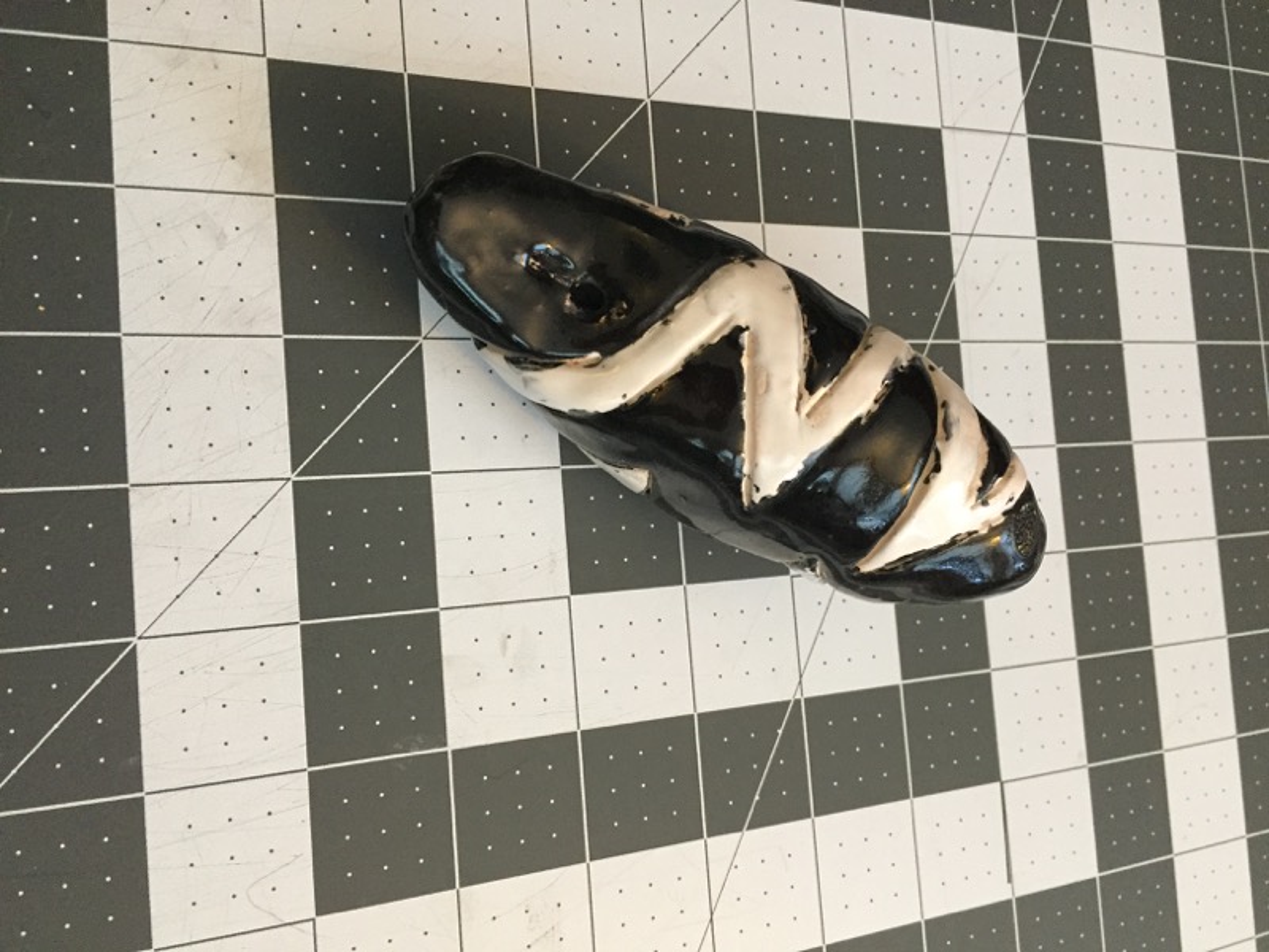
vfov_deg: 48.2
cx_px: 634
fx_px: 1063
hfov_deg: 61.7
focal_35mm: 29
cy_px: 476
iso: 250
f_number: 2.2
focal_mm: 4.15
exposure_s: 1/30
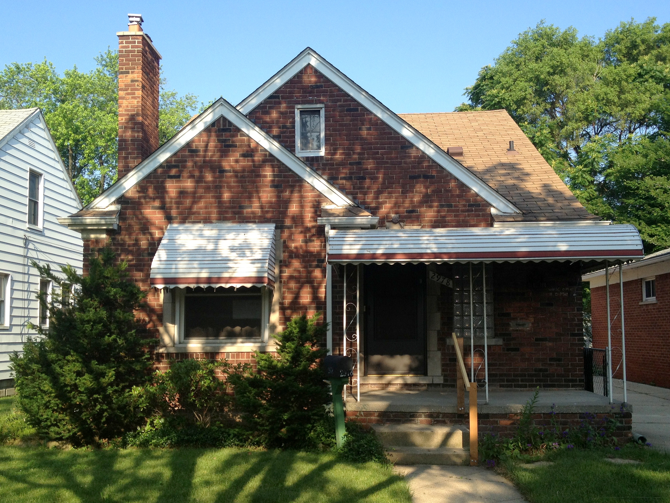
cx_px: 351
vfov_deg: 36.8
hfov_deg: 47.8
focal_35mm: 39
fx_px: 755
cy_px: 279
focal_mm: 4.28
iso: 50
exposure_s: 1/642
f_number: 2.4
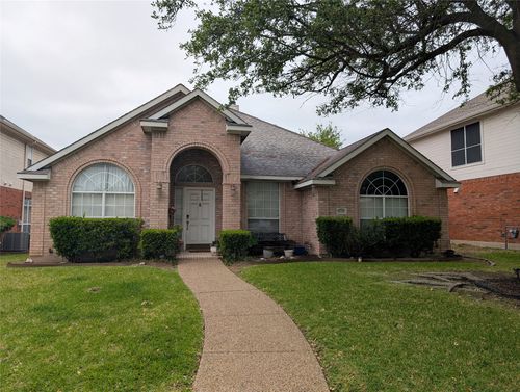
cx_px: 260
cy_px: 196
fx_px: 361
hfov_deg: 71.5
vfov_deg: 57.0
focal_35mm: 24
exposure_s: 1/742
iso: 22
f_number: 1.68
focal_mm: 6.9
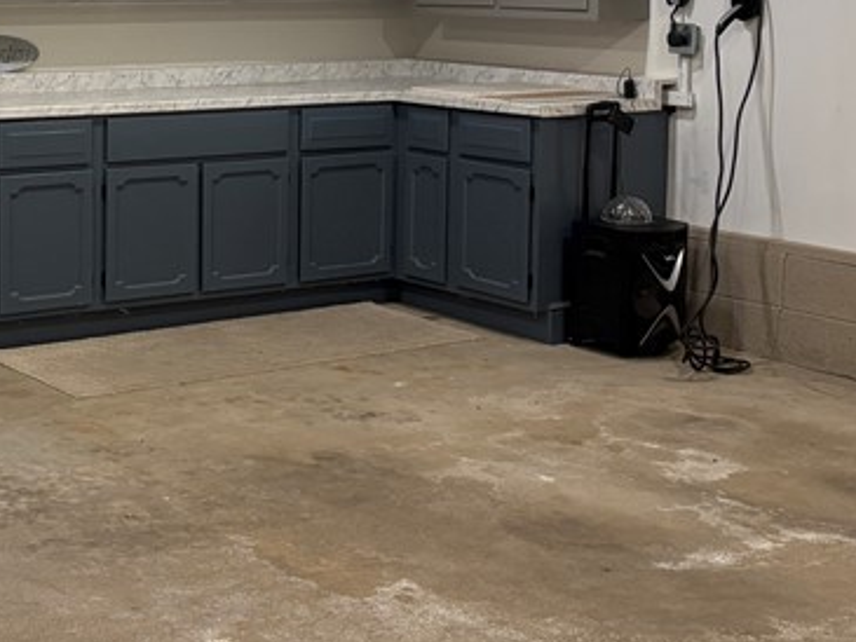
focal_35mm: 73
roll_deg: +0.2
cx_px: 113
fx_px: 1806
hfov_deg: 25.9
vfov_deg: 19.9
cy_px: 94
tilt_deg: -4.3
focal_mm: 5.96
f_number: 1.6
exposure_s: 1/60
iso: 125
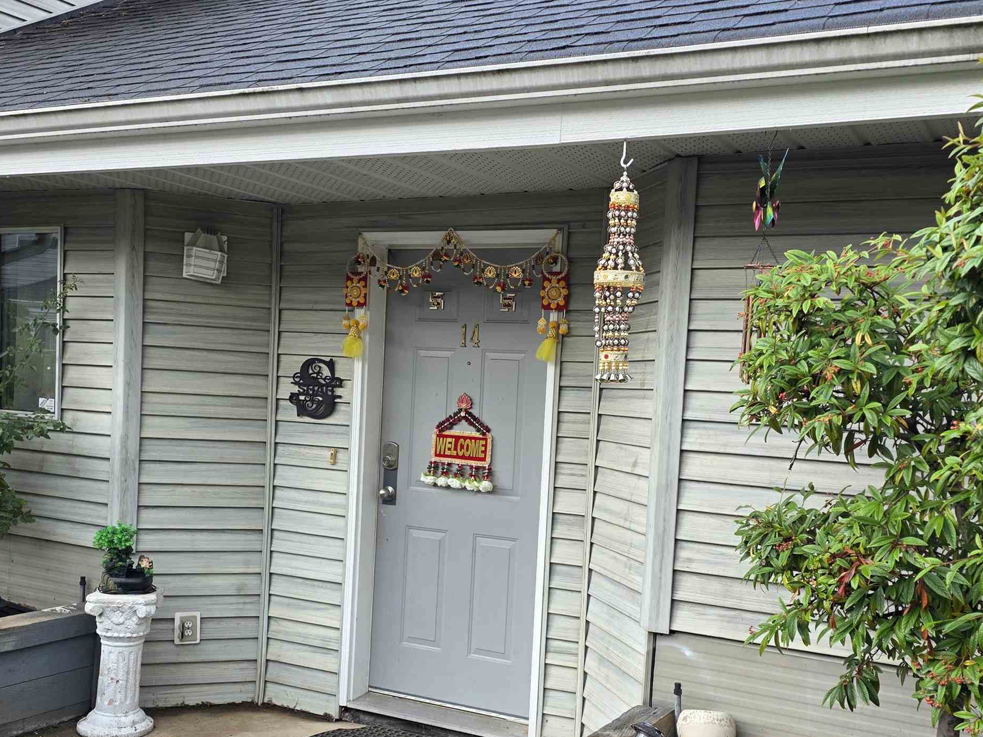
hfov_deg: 48.9
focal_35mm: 38
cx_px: 519
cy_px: 456
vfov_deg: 37.5
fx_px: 1079
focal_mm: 6.3
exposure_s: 1/180
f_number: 1.7
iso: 40
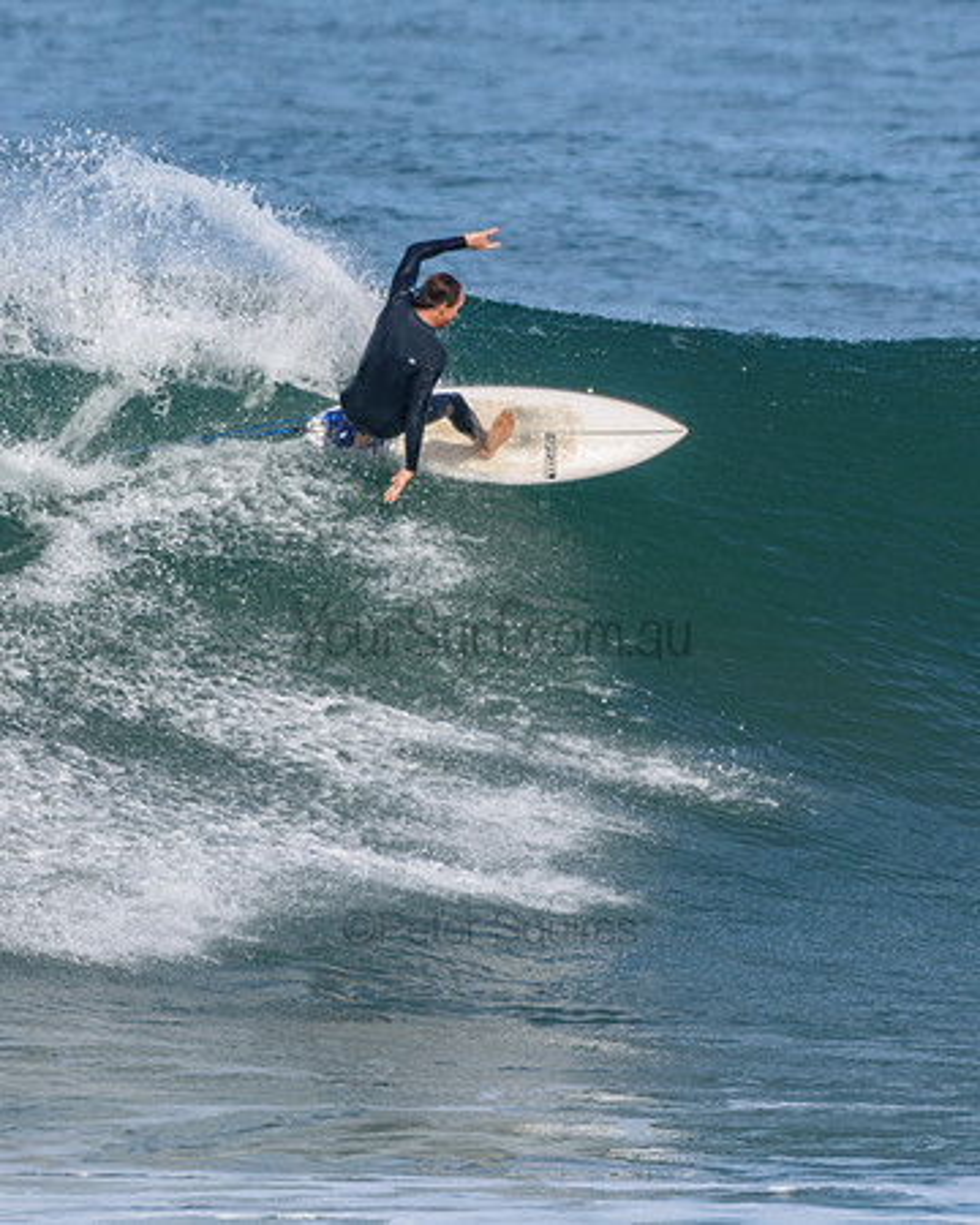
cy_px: 662
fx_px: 37294
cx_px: 483
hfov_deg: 1.5
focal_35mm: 1029
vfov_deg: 1.9
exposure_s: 1/2000
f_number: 5.6
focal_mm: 420
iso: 280
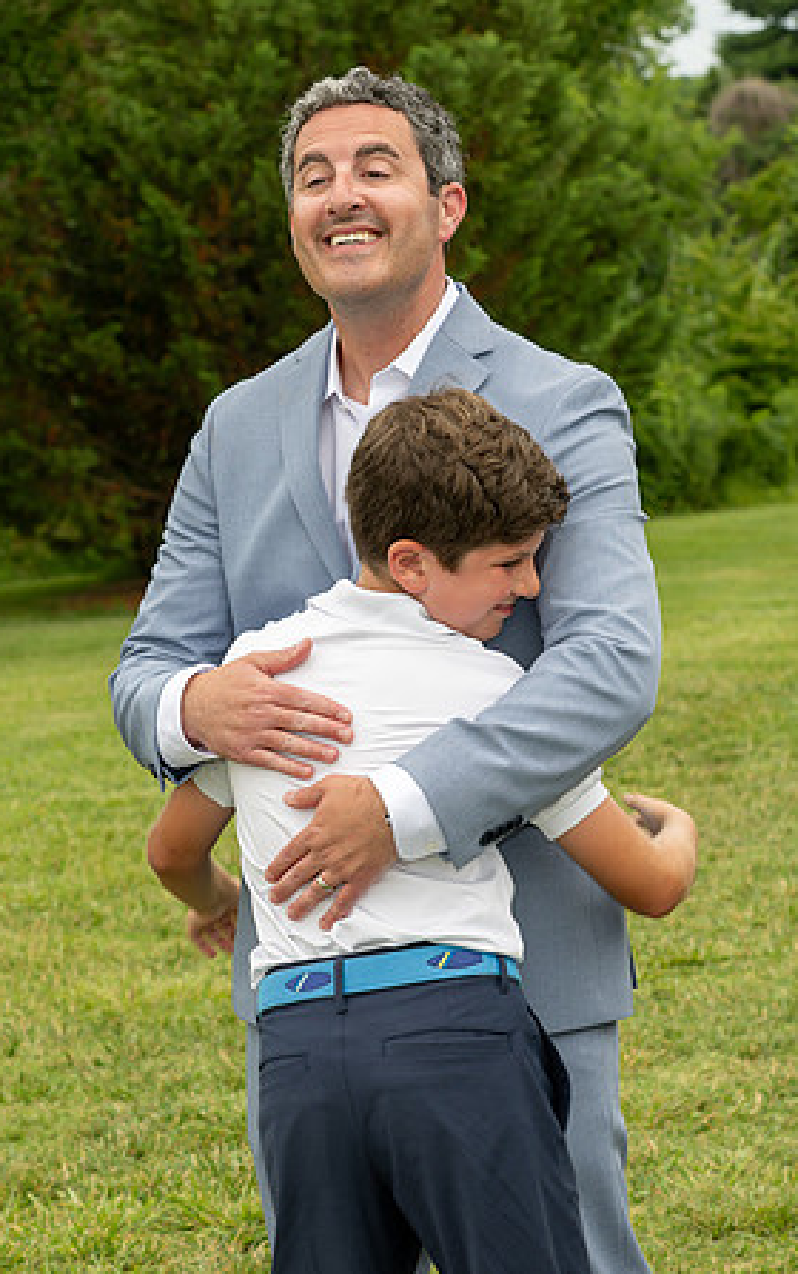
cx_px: 178
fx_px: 3822
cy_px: 627
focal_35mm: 110
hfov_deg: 11.9
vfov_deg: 18.9
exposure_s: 1/250
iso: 200
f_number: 7.1
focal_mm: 70
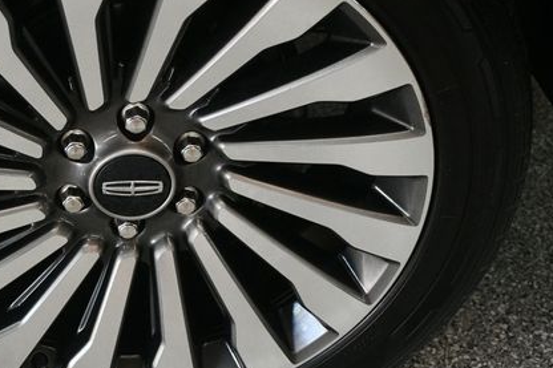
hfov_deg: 25.1
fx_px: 1228
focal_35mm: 80
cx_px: 132
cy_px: 182
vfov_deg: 17.0
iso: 1400
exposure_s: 1/125
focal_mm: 35
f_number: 4.2
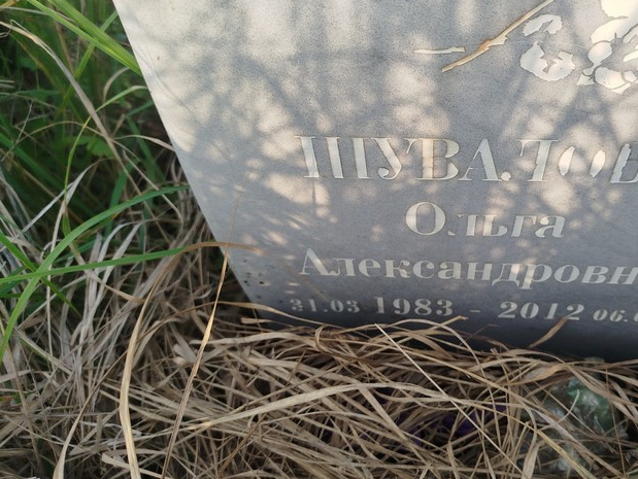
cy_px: 236
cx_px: 401
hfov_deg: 57.6
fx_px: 572
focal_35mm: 31
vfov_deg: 45.5
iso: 50
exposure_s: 1/351
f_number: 1.7
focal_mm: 5.31
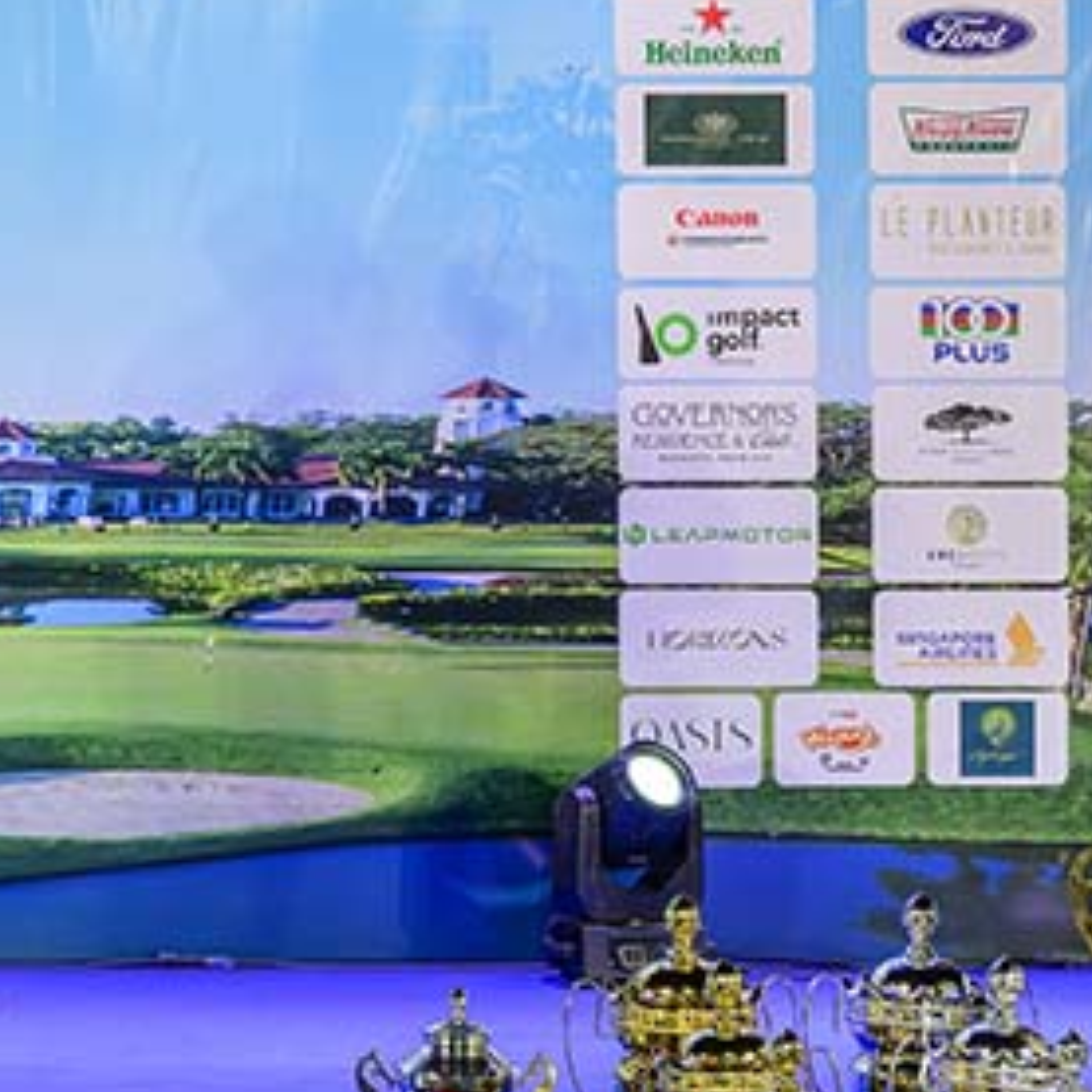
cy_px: 390
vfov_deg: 15.1
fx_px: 4104
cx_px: -544
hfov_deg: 14.2
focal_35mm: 115
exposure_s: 1/125
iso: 1250
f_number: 6.3
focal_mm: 39
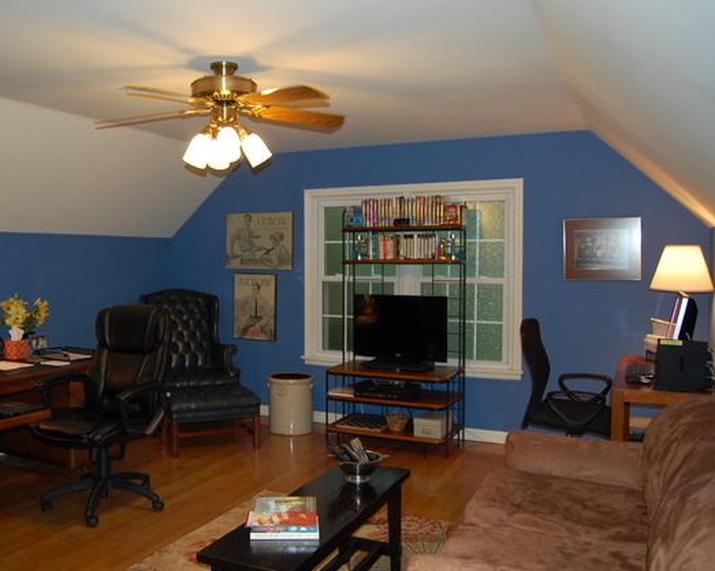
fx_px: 656
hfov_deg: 56.8
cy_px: 288
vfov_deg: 47.1
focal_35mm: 31
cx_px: 294
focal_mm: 18
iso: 400
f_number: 3.5
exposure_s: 1/60
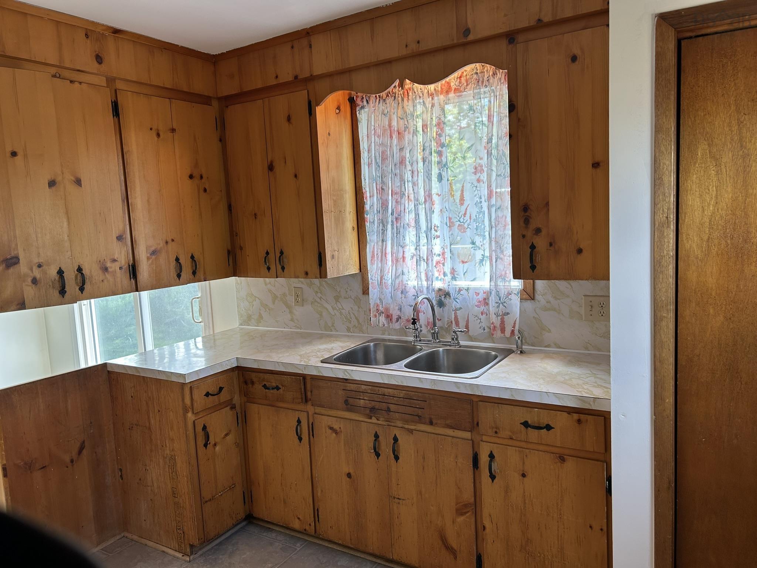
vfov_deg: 53.1
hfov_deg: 67.3
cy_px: 284
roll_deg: +3.4
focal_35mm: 26
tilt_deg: -6.4
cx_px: 378
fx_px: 569
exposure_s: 1/120
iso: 40
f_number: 1.5
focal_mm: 5.7
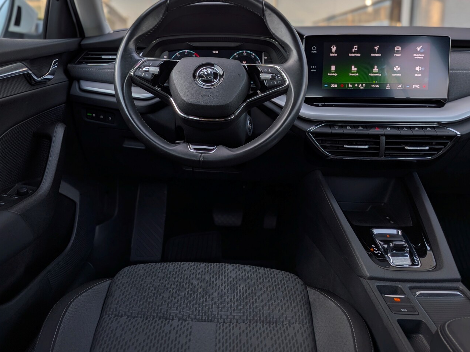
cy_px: 142
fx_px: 407
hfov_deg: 59.7
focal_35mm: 30
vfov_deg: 46.5
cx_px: 201
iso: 31
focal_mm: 4.53
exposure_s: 1/250
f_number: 1.7
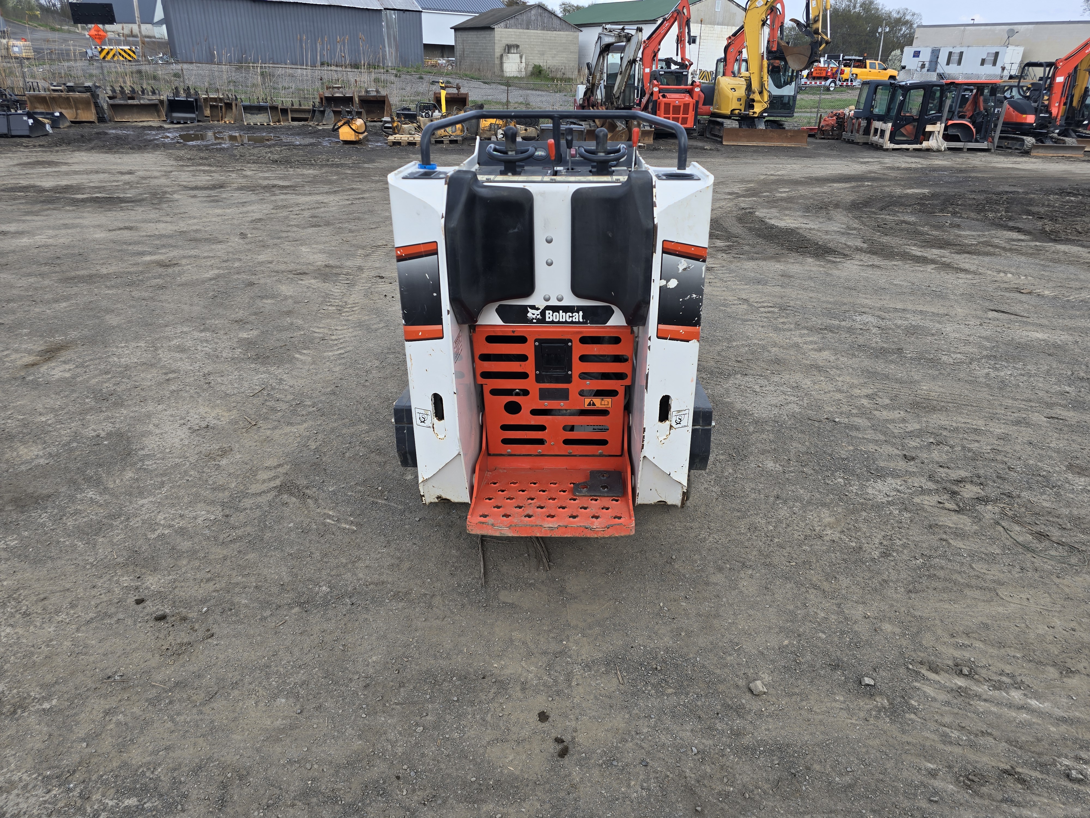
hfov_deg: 73.9
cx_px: 545
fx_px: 724
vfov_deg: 58.9
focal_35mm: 23
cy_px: 409
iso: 12
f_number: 1.7
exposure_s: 1/445
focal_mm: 6.3
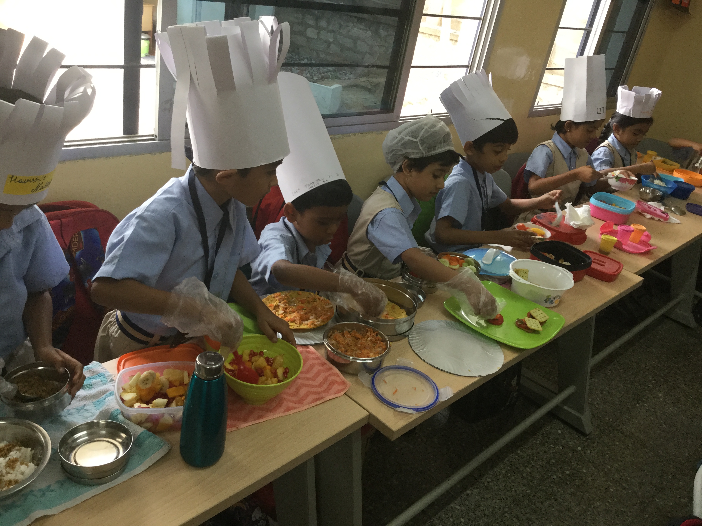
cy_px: 263
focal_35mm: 31
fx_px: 629
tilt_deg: -28.1
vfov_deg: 45.4
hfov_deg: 58.4
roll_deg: -13.4
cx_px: 351
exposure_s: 1/33
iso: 80
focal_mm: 3.3
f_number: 2.4
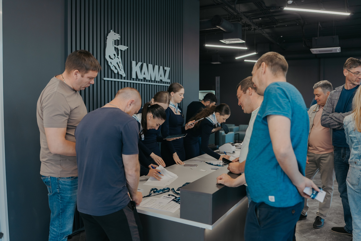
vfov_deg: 46.4
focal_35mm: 28
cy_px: 120
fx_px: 281
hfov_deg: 65.5
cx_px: 180
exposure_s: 1/160
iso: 160
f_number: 2.2
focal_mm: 28
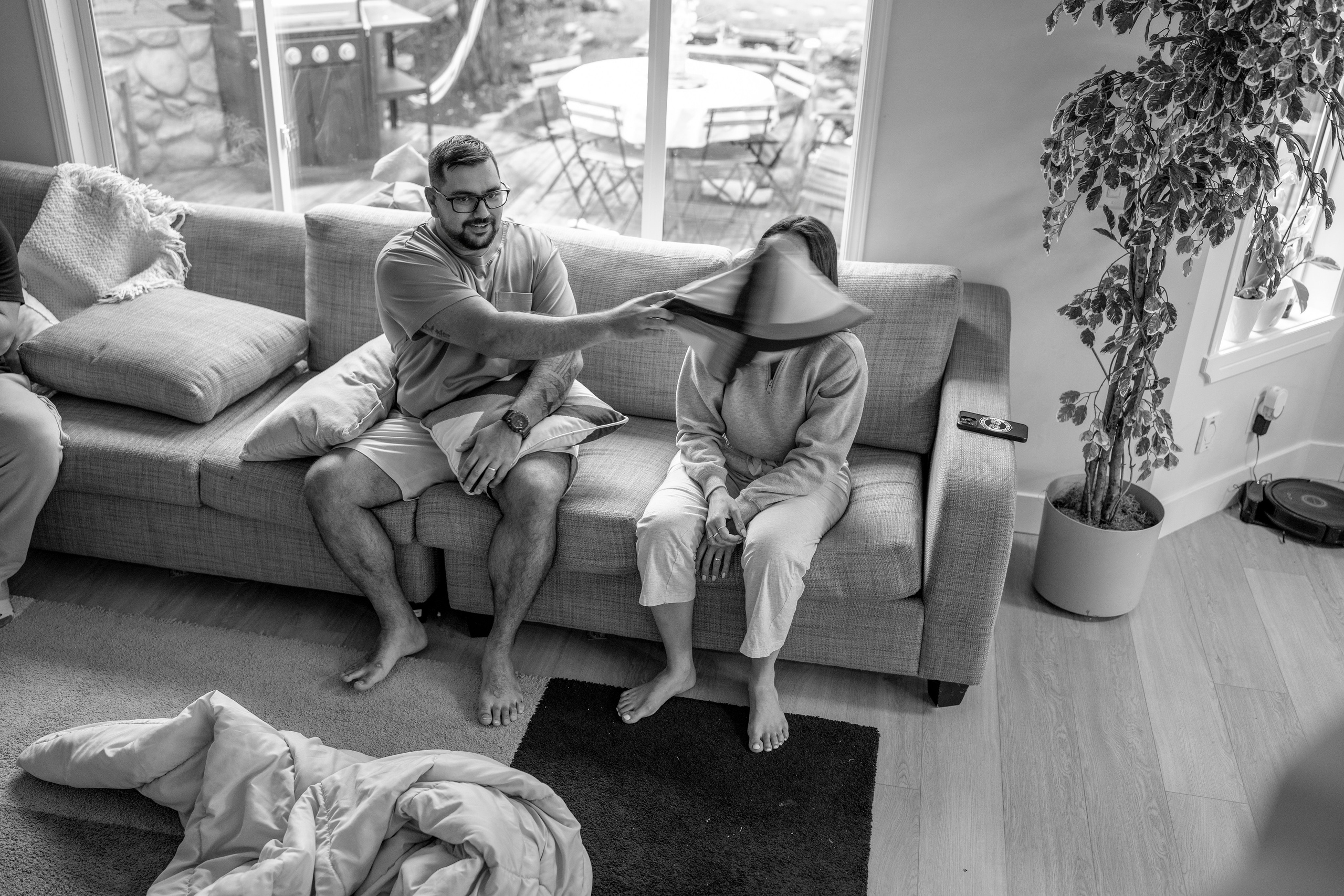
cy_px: 448
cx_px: 672
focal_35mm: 35
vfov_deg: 37.9
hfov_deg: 54.4
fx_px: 1307
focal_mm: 35
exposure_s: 1/160
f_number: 2
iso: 800
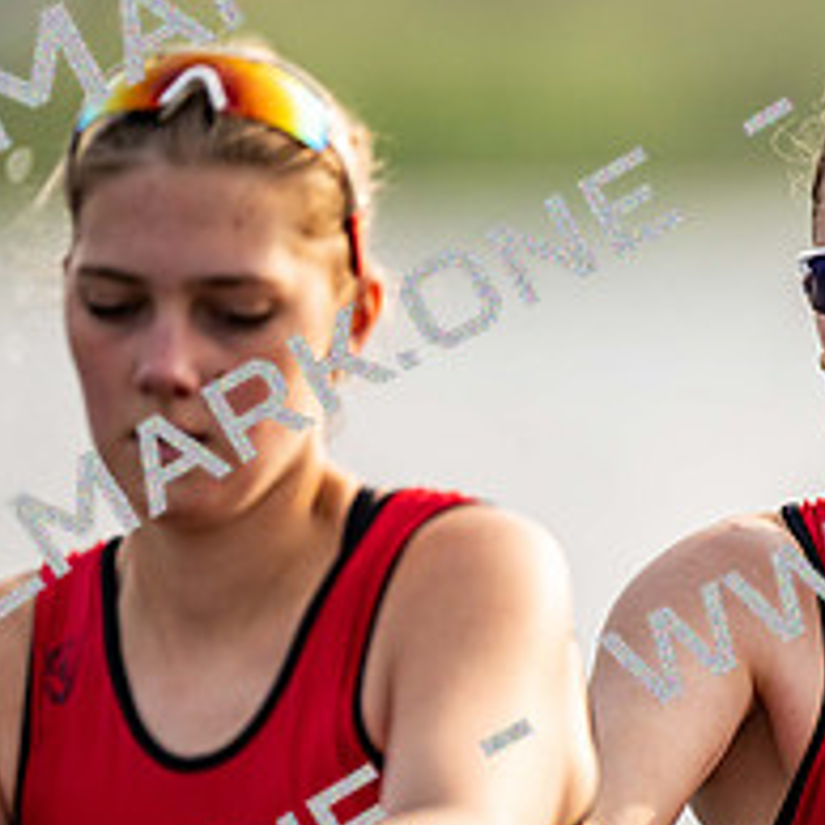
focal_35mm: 1523
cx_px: 1127
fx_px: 41066
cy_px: 717
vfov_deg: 1.2
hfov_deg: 1.2
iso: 360
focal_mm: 600
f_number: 4
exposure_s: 1/2500
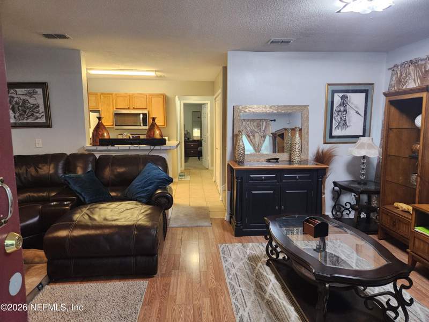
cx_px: 214
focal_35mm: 23
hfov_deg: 73.9
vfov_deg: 58.9
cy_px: 161
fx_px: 285
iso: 640
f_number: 1.8
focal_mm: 5.4
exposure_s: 1/120
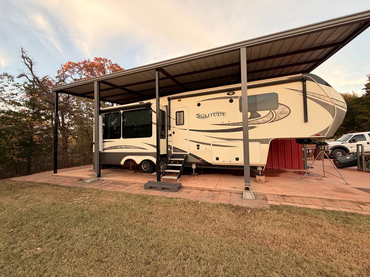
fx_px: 150
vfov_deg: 85.7
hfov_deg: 102.1
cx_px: 185
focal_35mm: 14
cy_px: 138
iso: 80
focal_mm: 2.22
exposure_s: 1/121
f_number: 2.2
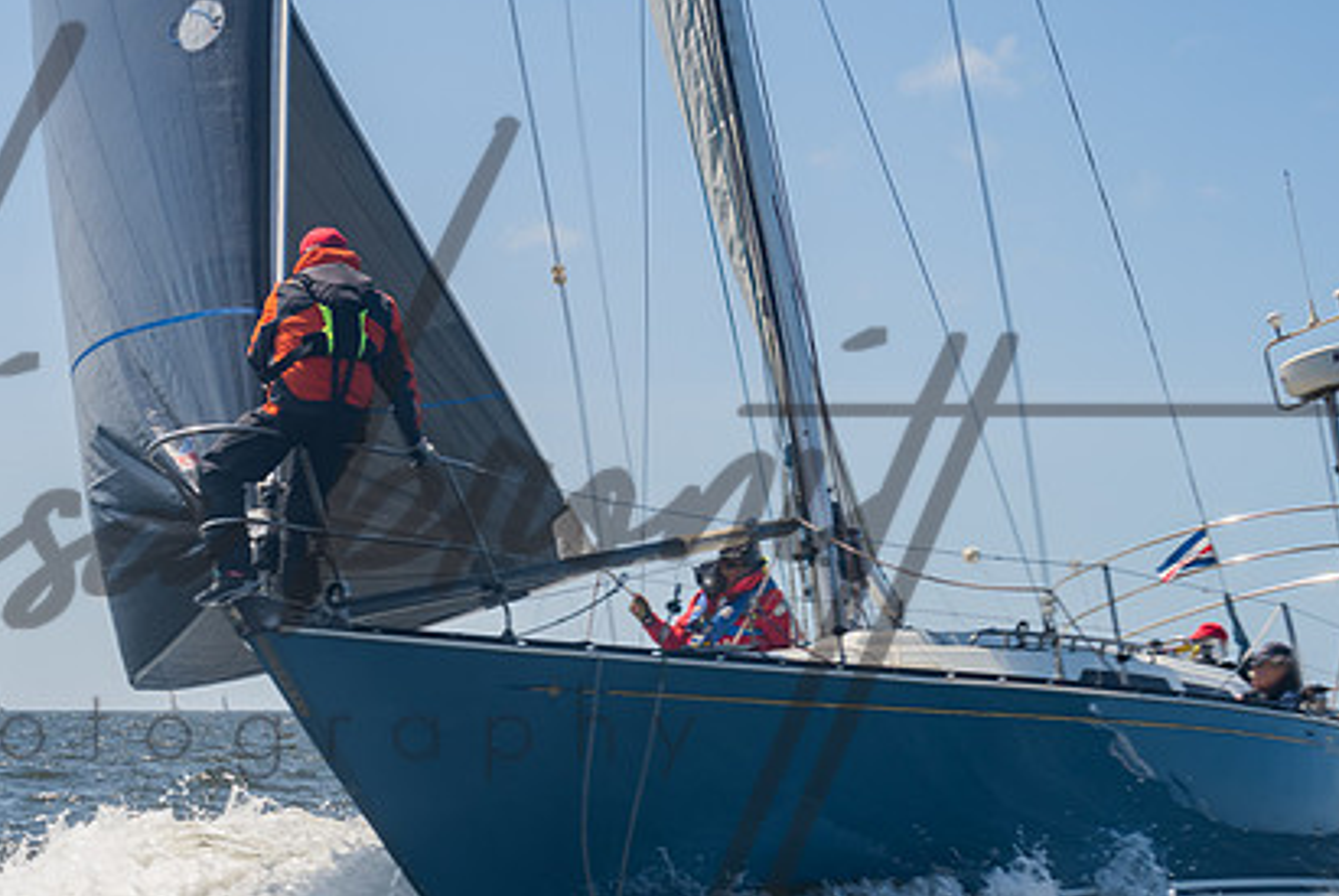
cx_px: 255
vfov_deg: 12.8
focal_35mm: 107
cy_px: 664
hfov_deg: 18.9
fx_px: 3984
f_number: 6.3
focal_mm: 57
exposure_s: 1/250
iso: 100
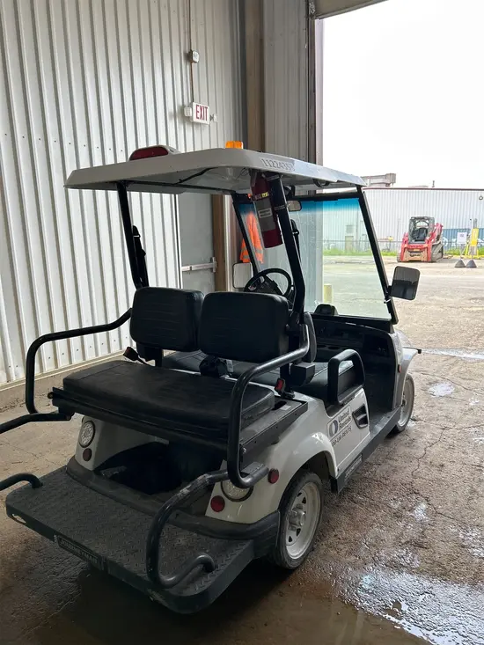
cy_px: 322
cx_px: 242
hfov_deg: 53.1
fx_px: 485
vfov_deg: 67.3
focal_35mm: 26
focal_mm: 5.7
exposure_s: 1/518
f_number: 1.5
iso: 50
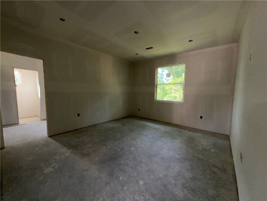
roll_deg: -0.7
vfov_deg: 85.7
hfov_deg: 102.1
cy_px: 100
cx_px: 134
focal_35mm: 14
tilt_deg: -5.6
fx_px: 108
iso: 160
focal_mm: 2.22
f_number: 2.2
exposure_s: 1/115
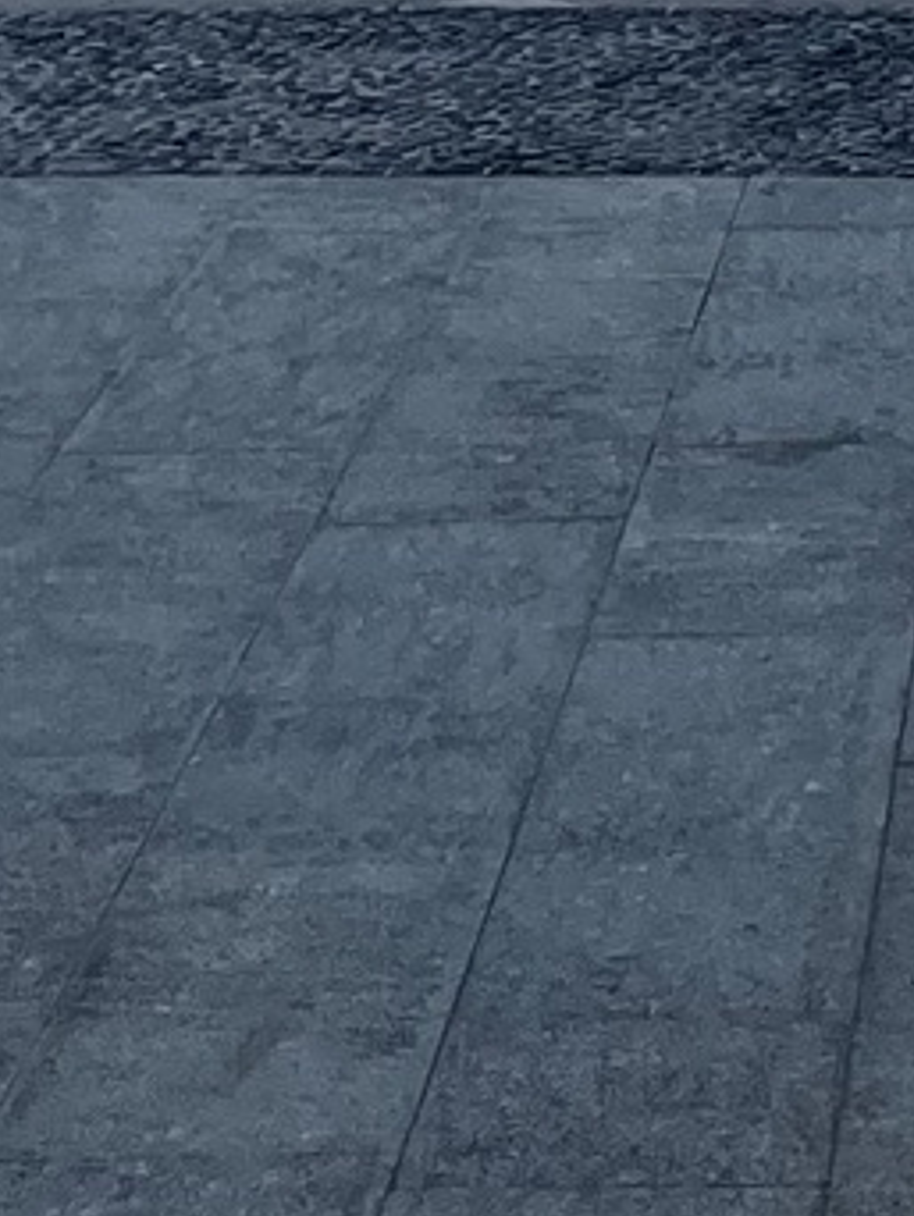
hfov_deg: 9.5
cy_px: -2084
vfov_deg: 10.4
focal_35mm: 152
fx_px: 5345
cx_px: 1330
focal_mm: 4.2
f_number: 1.6
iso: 32
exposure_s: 1/2257
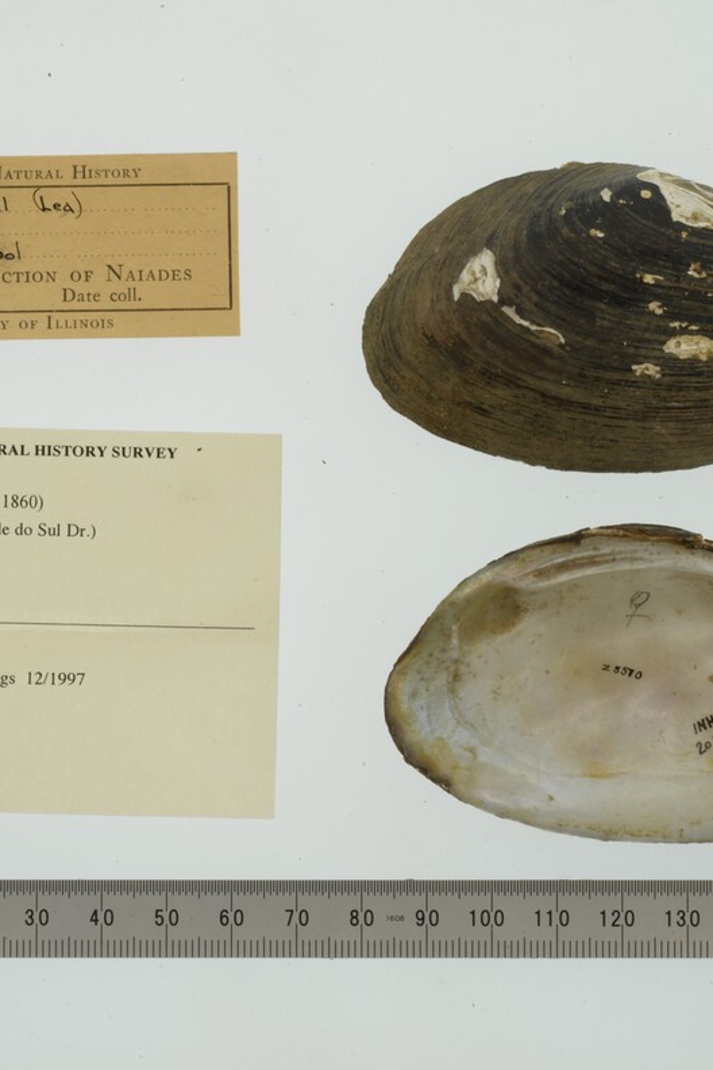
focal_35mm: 91
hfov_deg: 15.0
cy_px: 530
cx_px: 331
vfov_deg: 22.4
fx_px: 2703
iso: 100
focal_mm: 60
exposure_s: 1/13
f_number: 32
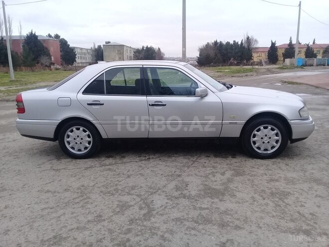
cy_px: 124
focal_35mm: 31
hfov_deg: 58.4
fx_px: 295
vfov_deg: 45.4
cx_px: 164
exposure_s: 1/351
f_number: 2.2
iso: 50
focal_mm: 3.3
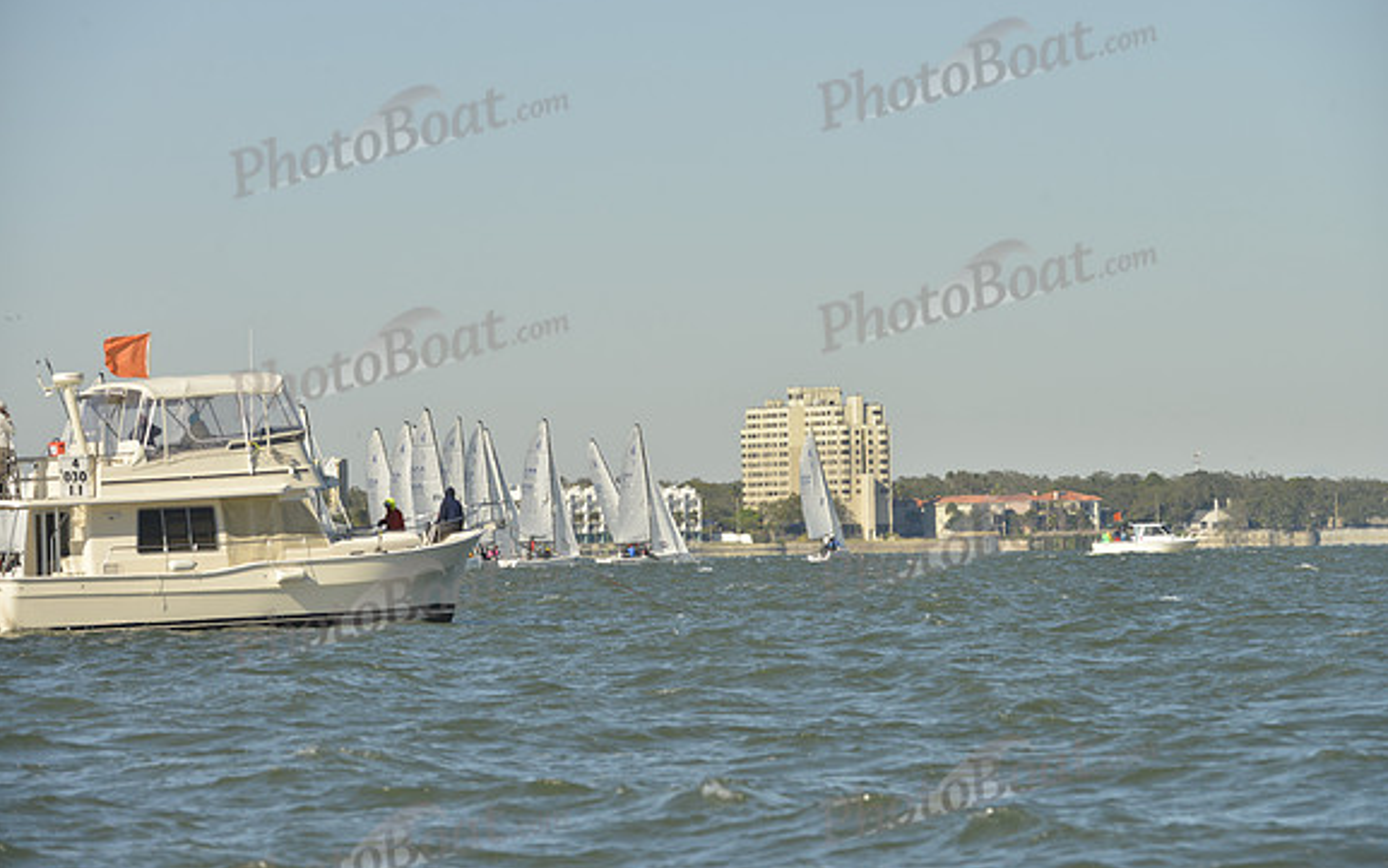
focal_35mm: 205
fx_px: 7757
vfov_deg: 6.4
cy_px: 448
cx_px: 695
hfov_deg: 10.2
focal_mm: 200
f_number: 8
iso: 200
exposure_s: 1/640
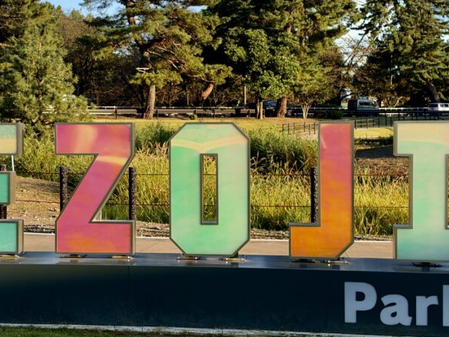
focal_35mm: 64
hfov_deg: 30.2
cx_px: 176
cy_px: 150
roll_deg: +0.0
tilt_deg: -1.8
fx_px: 830
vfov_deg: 22.9
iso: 64
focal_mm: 6.93
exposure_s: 1/1403
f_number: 1.8
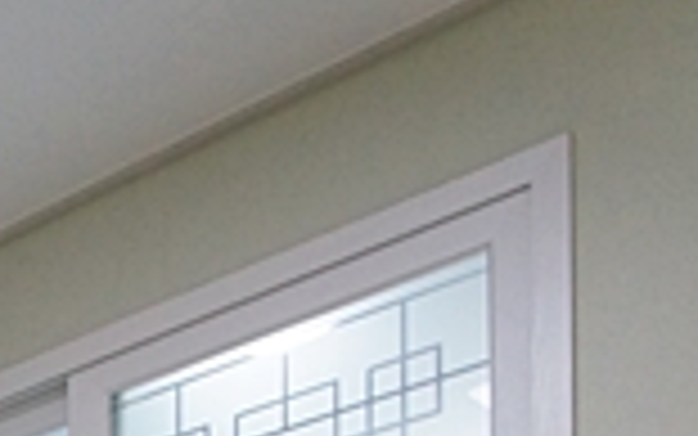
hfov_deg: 20.2
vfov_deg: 12.4
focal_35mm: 79
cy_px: 1092
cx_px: -500
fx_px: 1503
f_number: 4
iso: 800
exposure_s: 1/160
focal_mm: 10
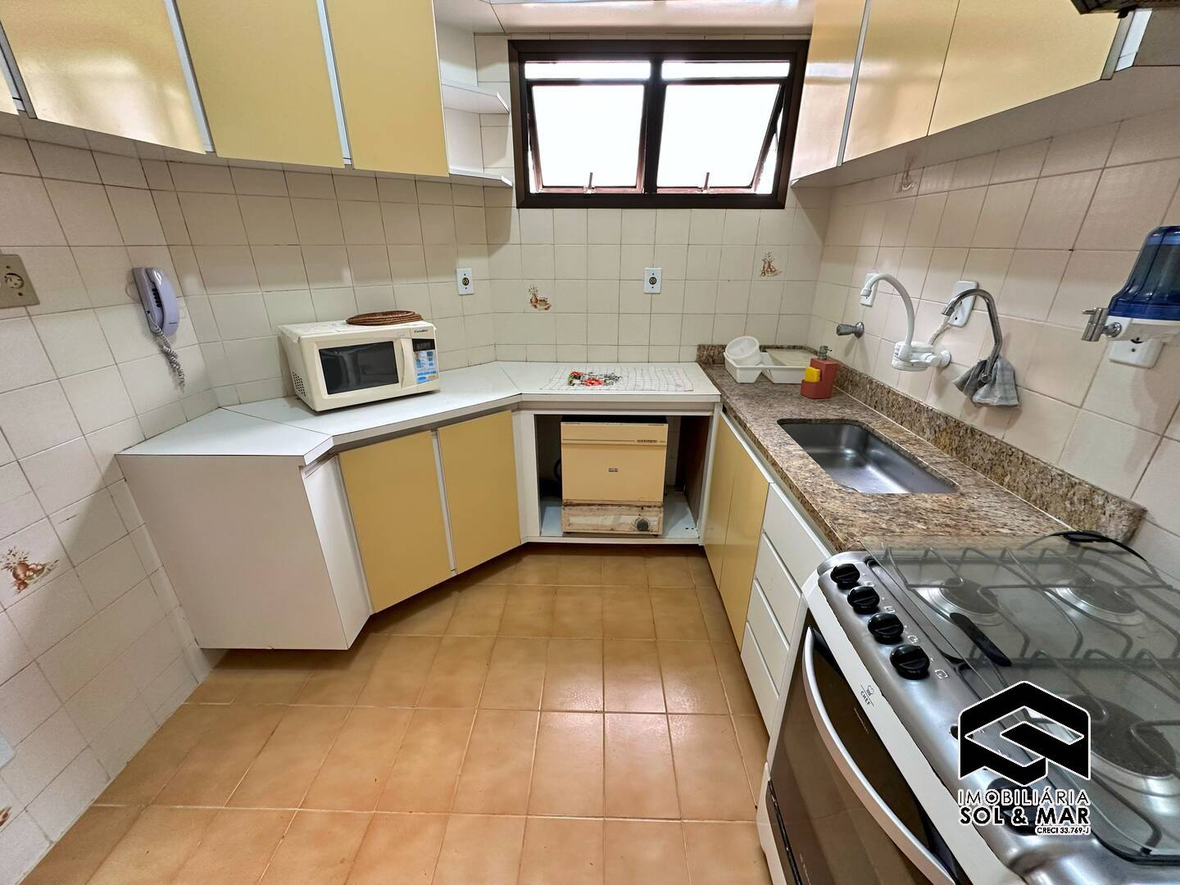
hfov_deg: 102.1
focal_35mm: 14
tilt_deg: -22.6
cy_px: 442
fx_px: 477
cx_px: 590
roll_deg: -0.3
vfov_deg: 85.7
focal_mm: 2.22
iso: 250
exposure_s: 1/60
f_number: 2.2
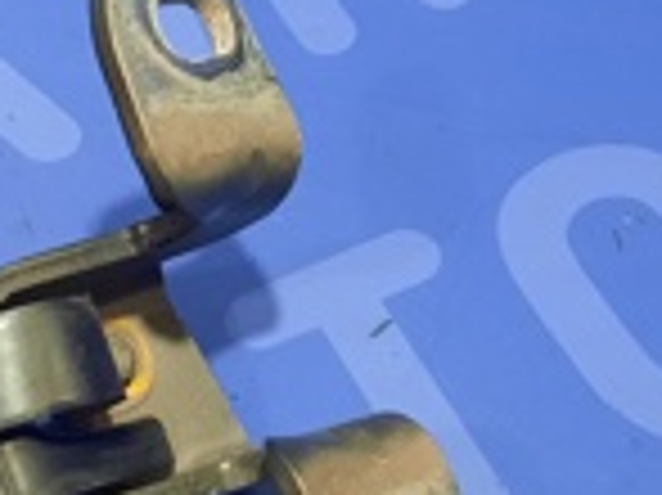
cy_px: 230
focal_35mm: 109
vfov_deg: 13.6
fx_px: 2083
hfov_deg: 17.1
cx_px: -176
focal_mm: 4.6
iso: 320
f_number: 2
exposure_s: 1/25
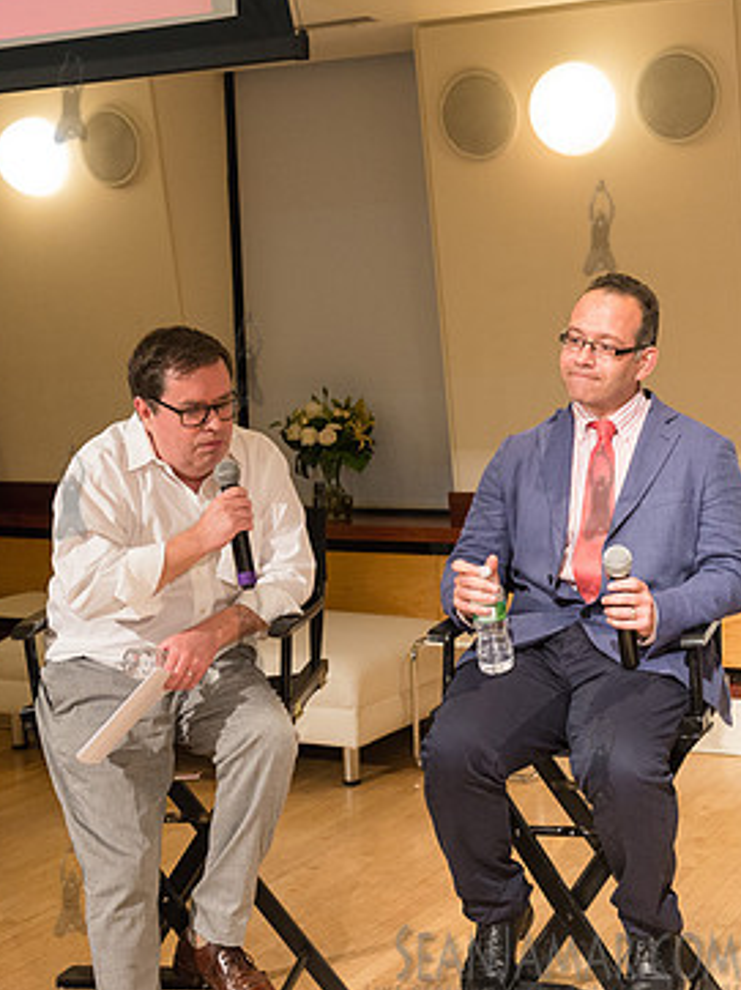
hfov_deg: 26.5
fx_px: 1543
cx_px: 599
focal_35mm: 54
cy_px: 491
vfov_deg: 35.6
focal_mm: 35
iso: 2500
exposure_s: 1/125
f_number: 4
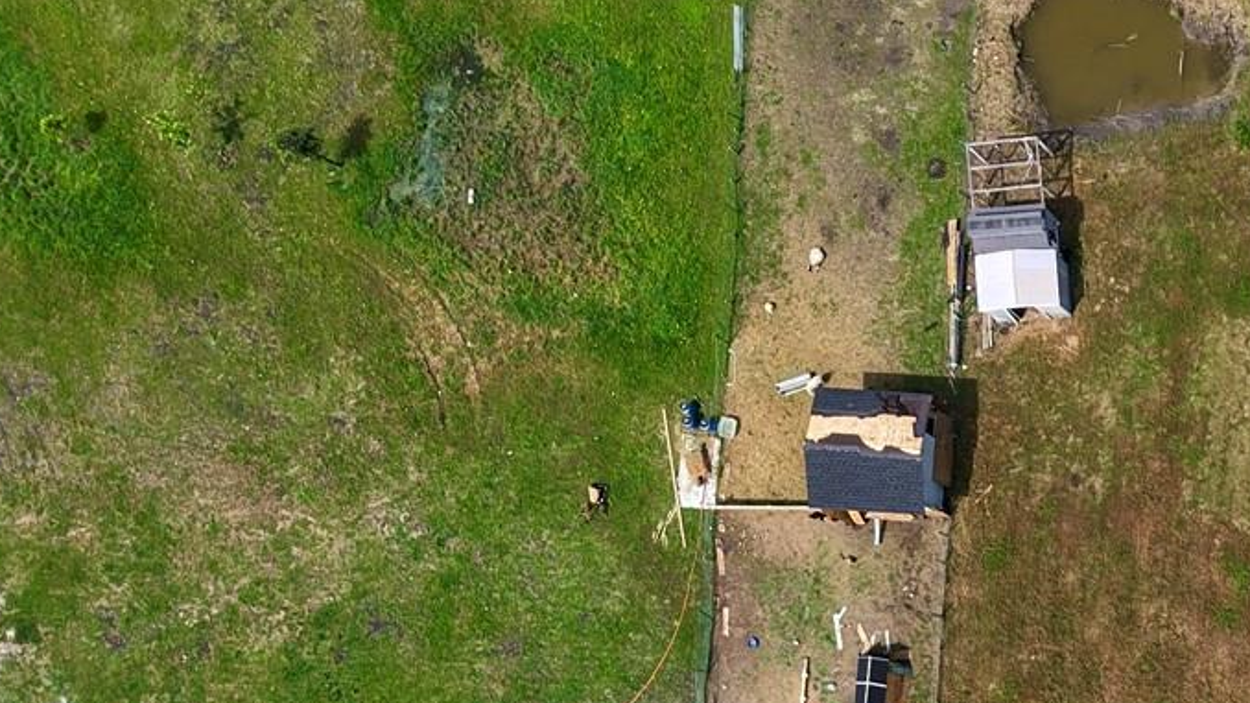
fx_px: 2618
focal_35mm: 79
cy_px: 908
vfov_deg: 14.6
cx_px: 1801
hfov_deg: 22.6
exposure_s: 1/8000
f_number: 1.8
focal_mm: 8.67
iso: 110
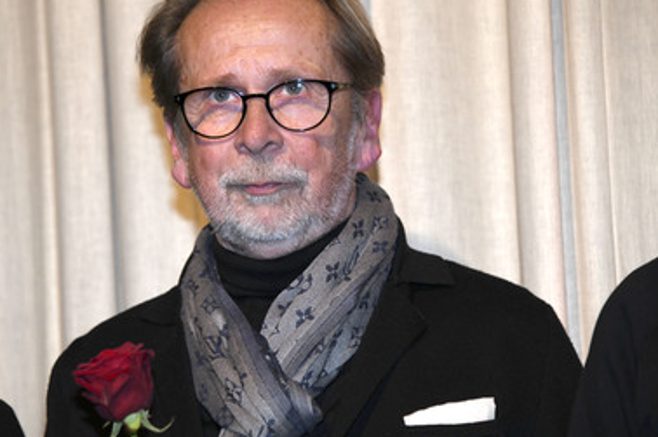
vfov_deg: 6.4
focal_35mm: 215
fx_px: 3925
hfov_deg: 9.6
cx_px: 288
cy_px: 209
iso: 2000
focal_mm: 180
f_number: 6.3
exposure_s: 1/125
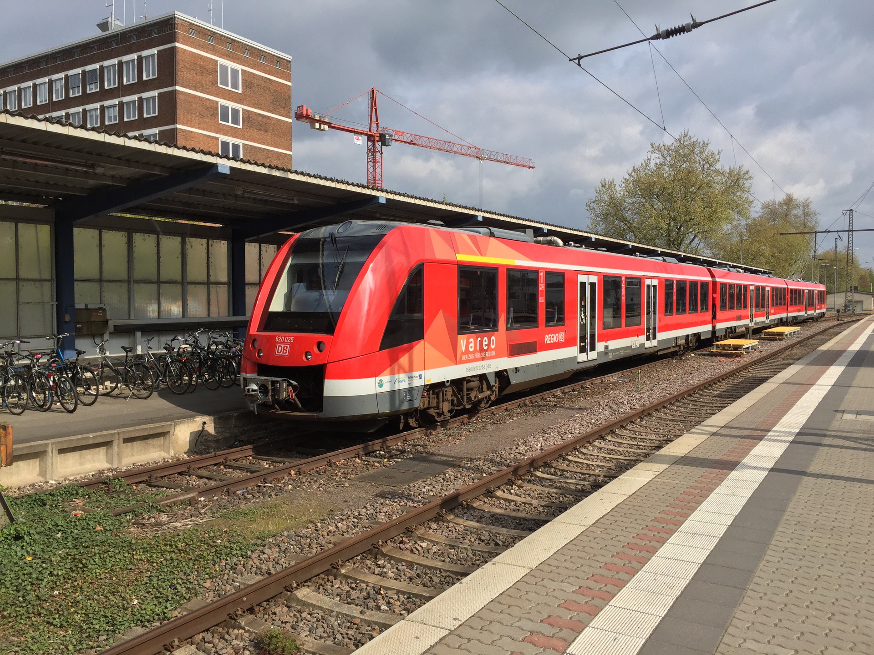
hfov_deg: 61.7
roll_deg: -1.2
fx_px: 732
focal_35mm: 29
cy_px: 328
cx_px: 437
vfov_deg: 48.2
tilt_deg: -1.7
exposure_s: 1/2083
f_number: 2.2
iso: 32
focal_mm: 4.15
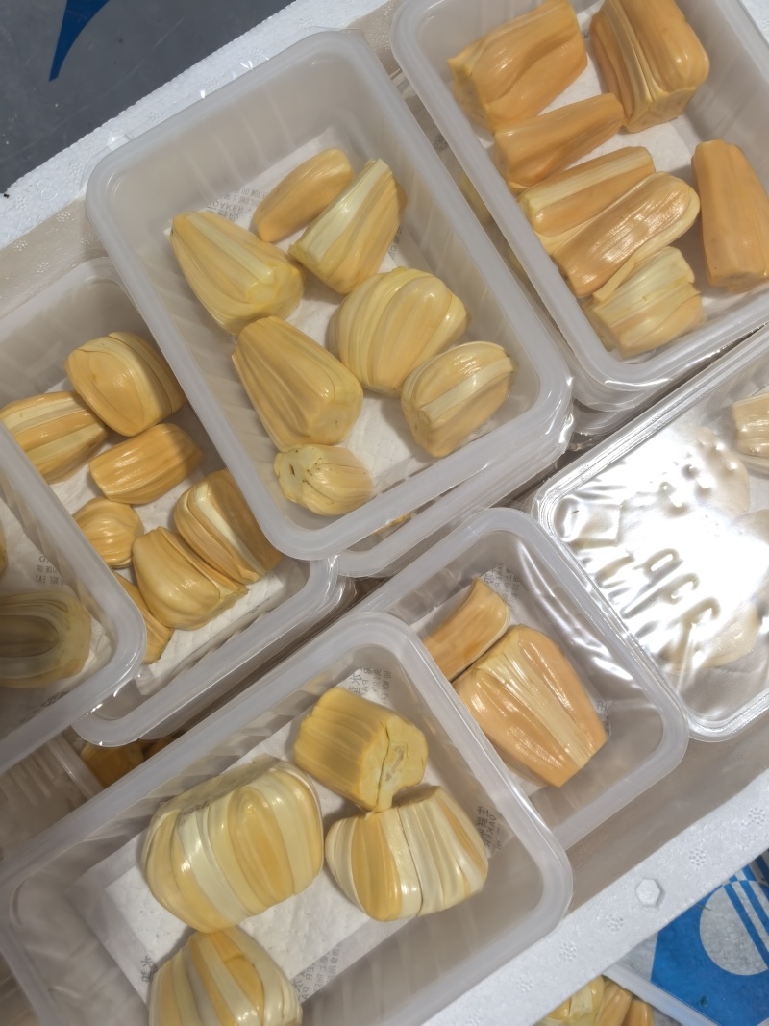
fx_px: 800
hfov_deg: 51.3
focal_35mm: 27
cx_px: 384
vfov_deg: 65.3
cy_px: 513
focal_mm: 6.98
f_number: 2
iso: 160
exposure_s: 1/100
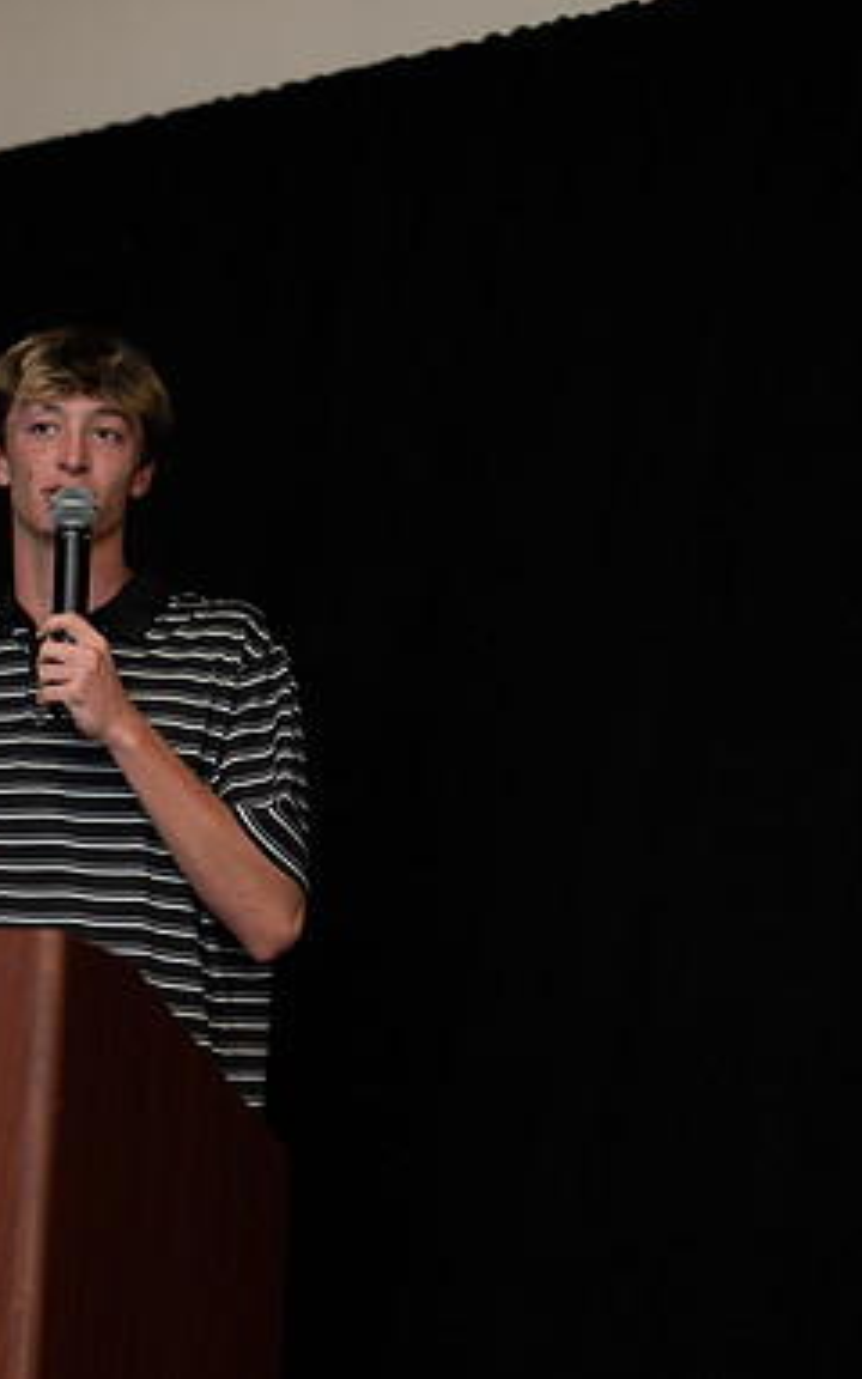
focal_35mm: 77
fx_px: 2894
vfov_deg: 26.8
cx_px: 14
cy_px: 688
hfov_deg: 16.6
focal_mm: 50
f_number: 1.2
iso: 400
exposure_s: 1/320
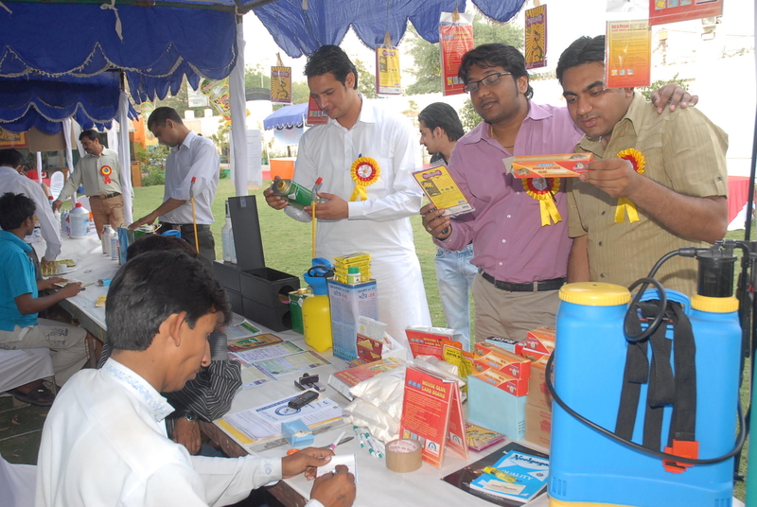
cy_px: 254
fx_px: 695
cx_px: 378
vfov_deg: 40.1
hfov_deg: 57.2
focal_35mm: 33
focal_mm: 22
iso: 400
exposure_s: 1/125
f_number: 5.6
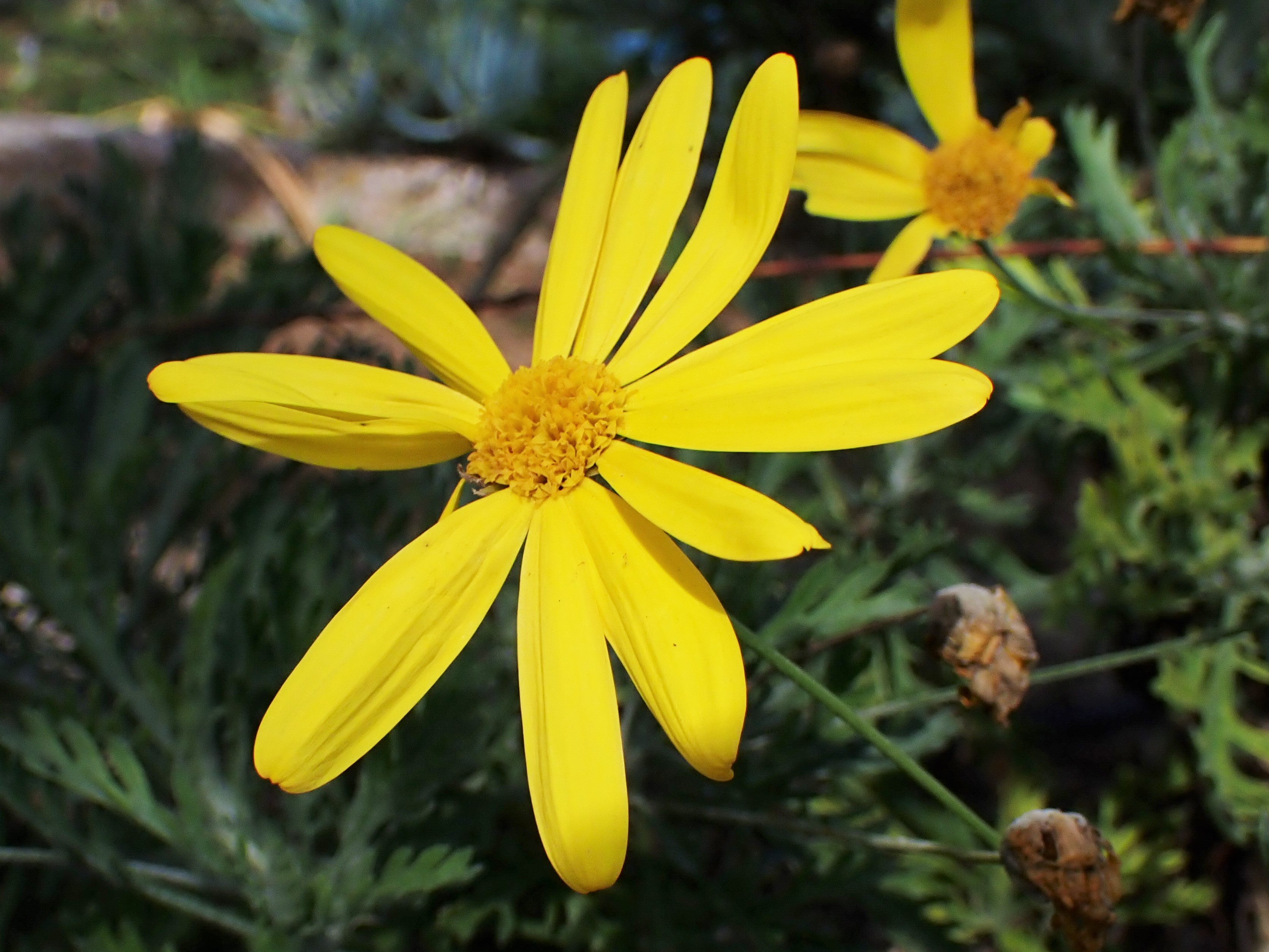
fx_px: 1833
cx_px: 634
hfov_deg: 38.2
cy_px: 476
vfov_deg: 29.1
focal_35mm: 50
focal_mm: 9.01
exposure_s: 1/200
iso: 160
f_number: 13
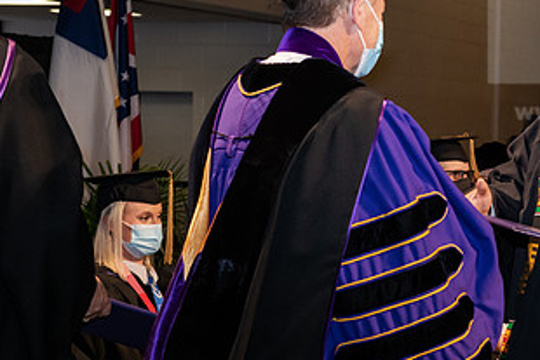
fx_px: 1741
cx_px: 435
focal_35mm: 116
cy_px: 149
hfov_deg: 17.5
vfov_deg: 11.8
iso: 1600
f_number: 6.3
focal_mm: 62
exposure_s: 1/200
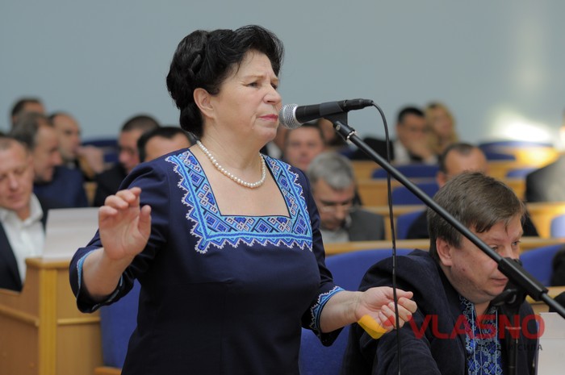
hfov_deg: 16.1
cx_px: 282
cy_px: 188
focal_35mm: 128
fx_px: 1999
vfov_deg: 10.7
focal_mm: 85
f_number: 3.2
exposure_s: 1/200
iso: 400
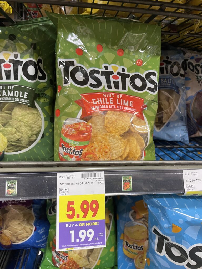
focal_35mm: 26
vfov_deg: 67.3
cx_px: 101
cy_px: 134
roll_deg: -3.4
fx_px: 202
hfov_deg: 53.1
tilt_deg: -16.2
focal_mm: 4.2
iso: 160
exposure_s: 1/60
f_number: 1.6
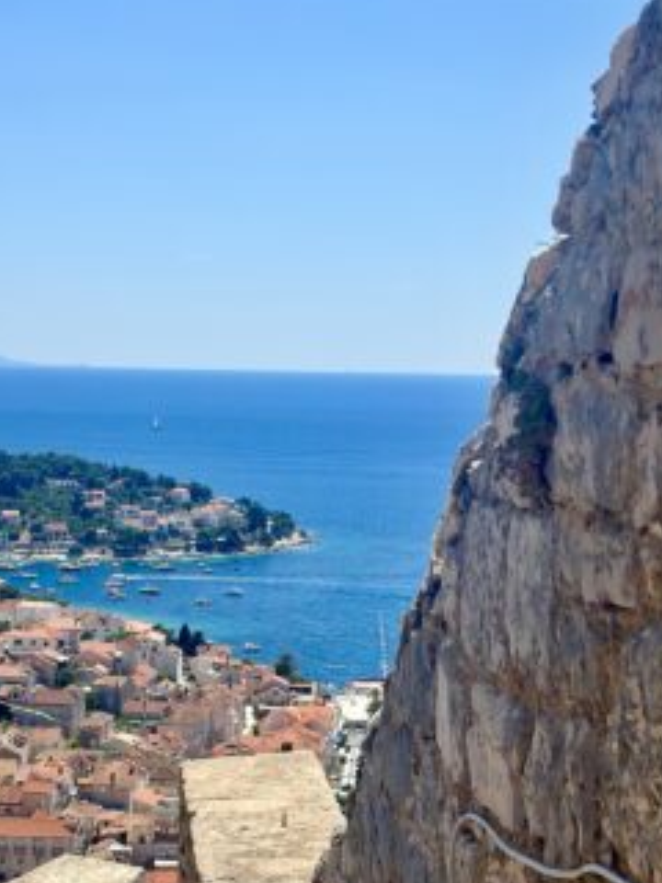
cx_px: 244
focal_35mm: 75
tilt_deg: -6.0
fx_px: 1912
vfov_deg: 25.9
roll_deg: -1.7
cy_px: 582
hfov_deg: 19.6
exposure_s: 1/8929
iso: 100
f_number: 1.78
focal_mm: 6.86
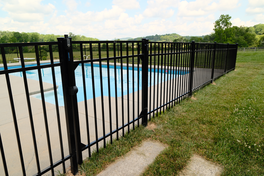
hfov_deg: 73.7
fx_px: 176
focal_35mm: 24
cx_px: 132
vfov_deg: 53.1
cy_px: 88
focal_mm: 16
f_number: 5.6
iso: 500
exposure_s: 1/240
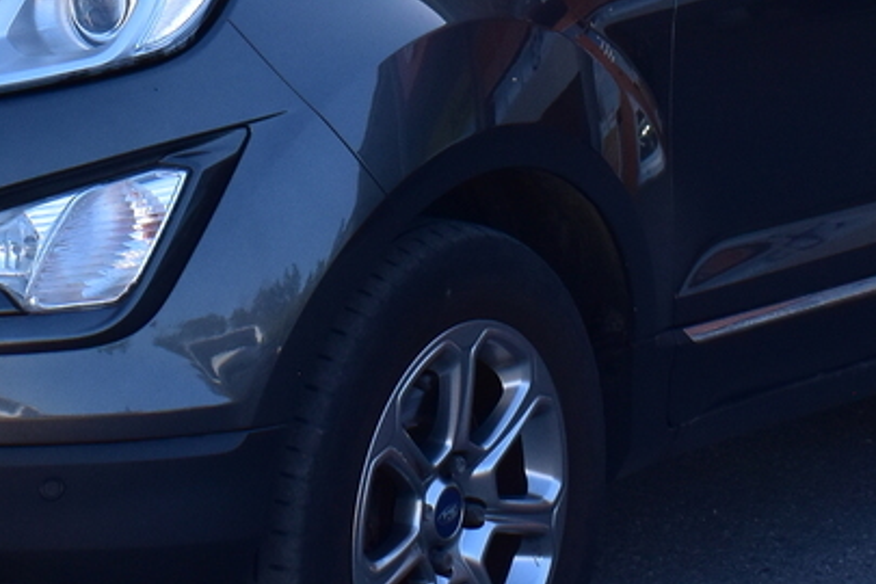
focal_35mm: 138
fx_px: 3358
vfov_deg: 9.7
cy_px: -260
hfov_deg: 14.8
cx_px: 273
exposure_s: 1/350
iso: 400
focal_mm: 23
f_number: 11
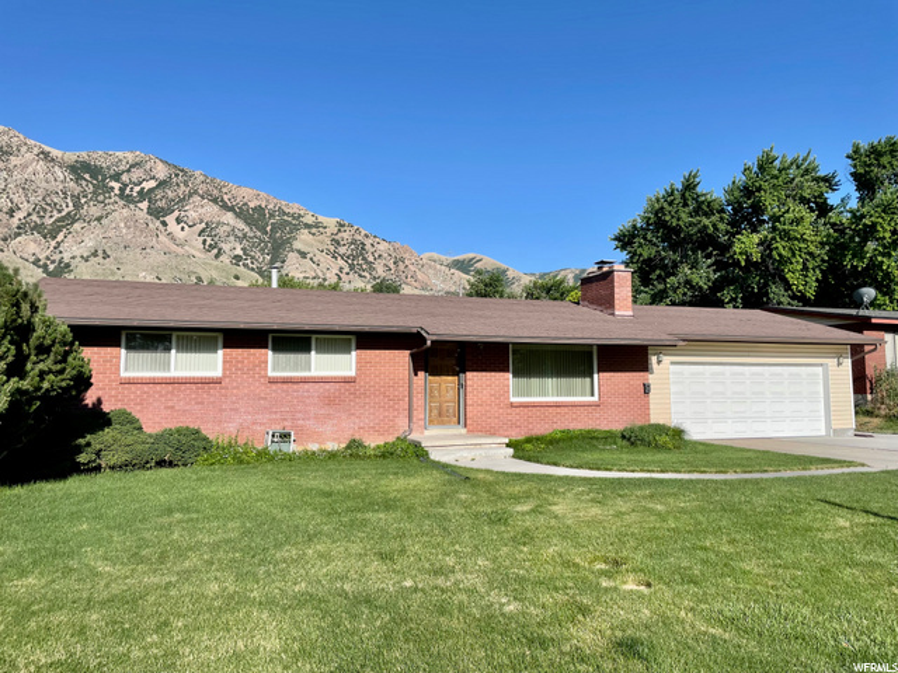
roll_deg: +0.5
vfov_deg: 53.1
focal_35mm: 26
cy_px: 336
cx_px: 449
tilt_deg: +4.7
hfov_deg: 67.3
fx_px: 674
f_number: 1.6
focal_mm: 4.2
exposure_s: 1/3205
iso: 32
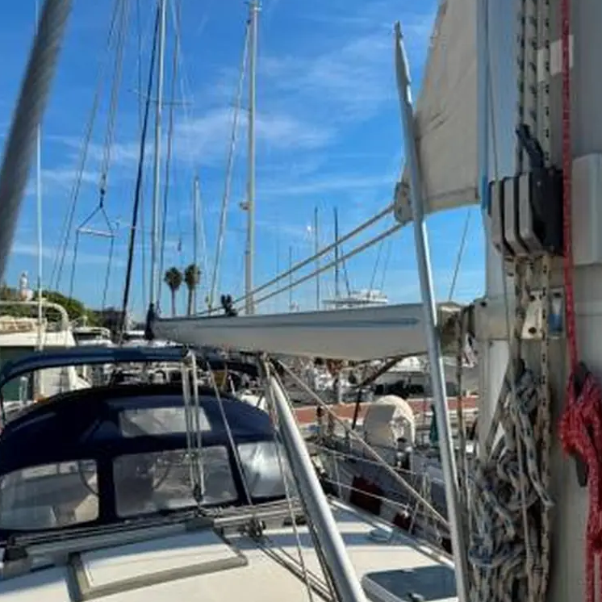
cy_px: 300
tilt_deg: +3.1
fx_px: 571
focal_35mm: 29
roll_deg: -0.4
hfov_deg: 55.3
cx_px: 357
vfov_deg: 55.6
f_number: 1.78
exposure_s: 1/7092
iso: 80
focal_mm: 6.86
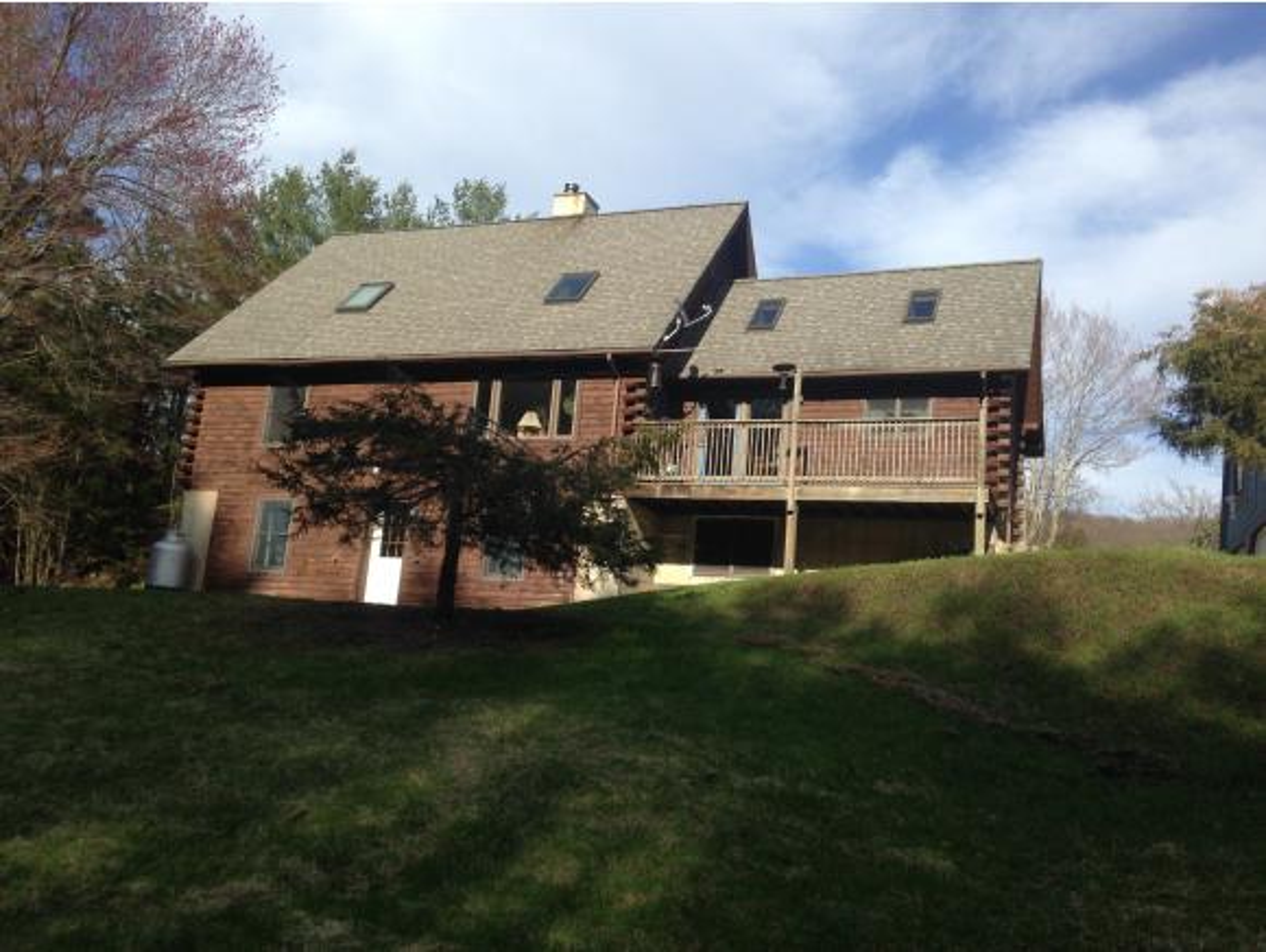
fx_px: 1208
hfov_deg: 55.3
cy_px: 476
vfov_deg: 43.0
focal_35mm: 33
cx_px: 633
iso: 50
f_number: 2.4
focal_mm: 4.12
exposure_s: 1/1004
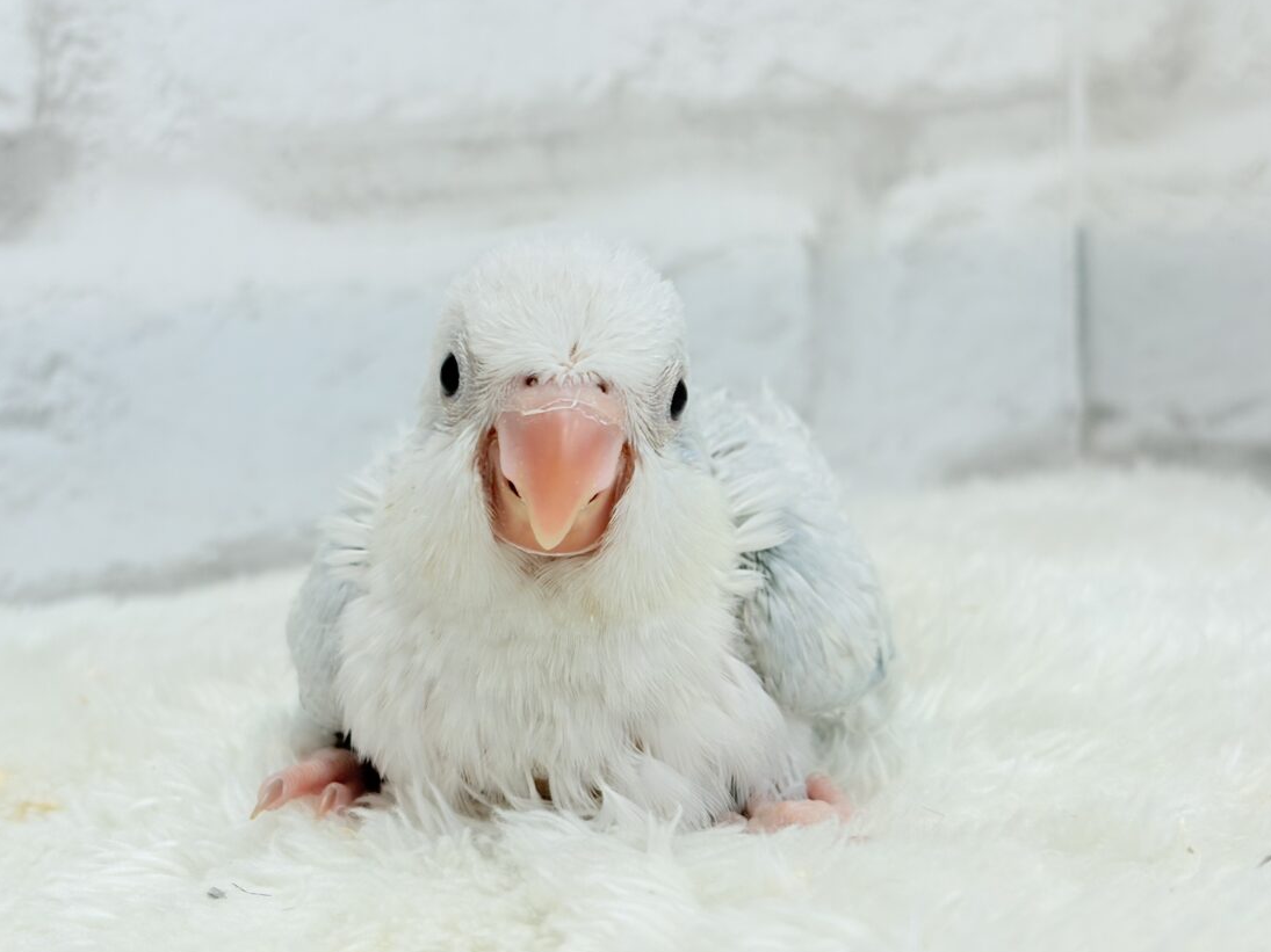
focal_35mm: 57
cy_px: 471
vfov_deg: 25.7
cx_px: 618
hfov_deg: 33.8
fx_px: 2093
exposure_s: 1/100
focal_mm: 5.96
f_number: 1.6
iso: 50
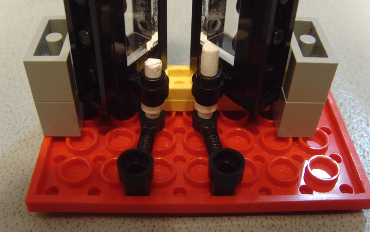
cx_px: 183
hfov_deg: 47.2
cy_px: 111
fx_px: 424
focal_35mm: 42
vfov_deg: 30.5
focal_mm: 6.6
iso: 200
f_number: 3.5
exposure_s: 1/8
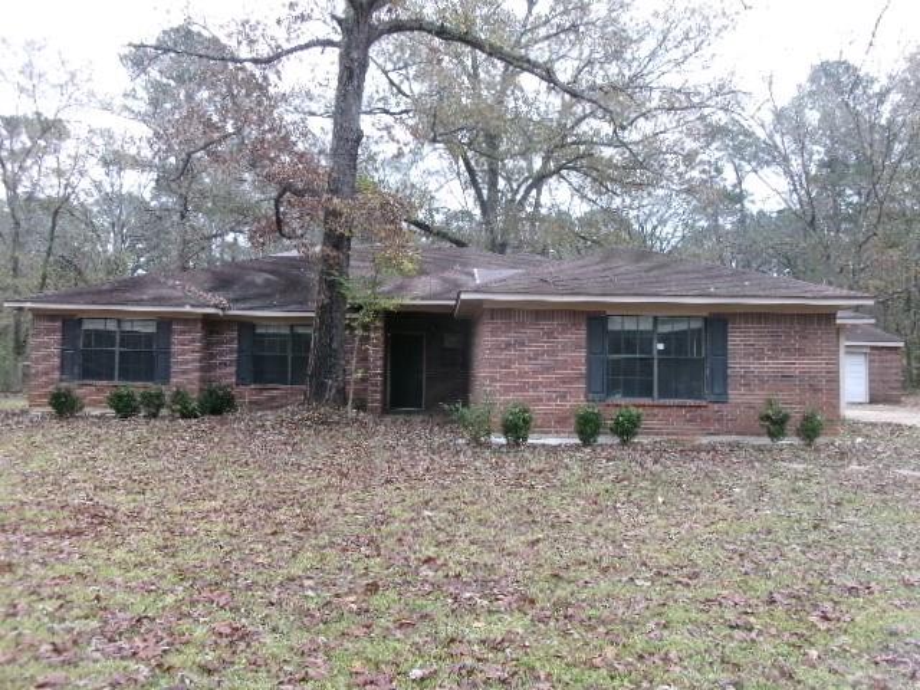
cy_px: 345
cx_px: 460
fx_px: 744
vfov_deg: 49.7
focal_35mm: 28
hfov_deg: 63.4
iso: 100
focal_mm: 5.1
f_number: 3.9
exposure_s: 1/85
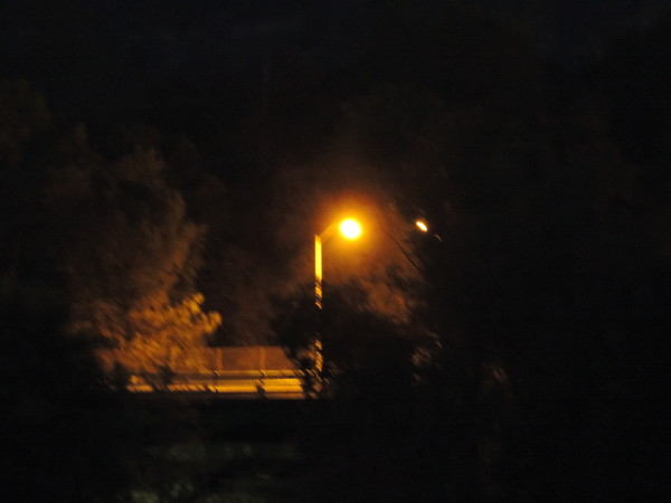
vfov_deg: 5.0
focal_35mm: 300
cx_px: 336
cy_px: 252
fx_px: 5815
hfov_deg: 6.6
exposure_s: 1
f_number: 4.8
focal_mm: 53.5
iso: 1600
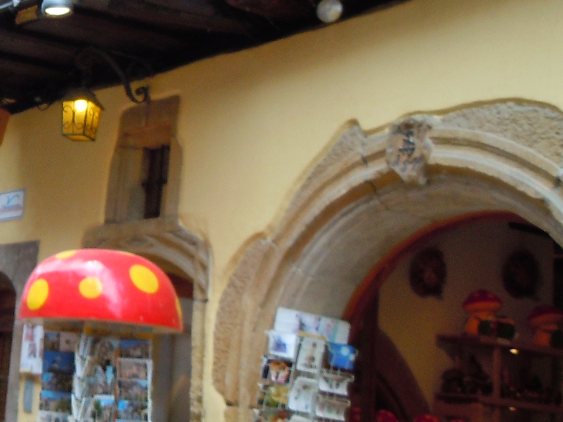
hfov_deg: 23.3
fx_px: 1268
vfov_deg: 18.7
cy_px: 70
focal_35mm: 78
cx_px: -82
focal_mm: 5.4
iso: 100
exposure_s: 1/80
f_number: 3.5
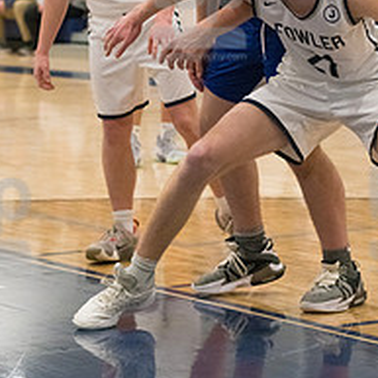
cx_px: 200
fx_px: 2248
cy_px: 8
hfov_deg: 9.6
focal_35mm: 182
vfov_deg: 9.5
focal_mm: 92
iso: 8000
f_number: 4.5
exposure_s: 1/1600
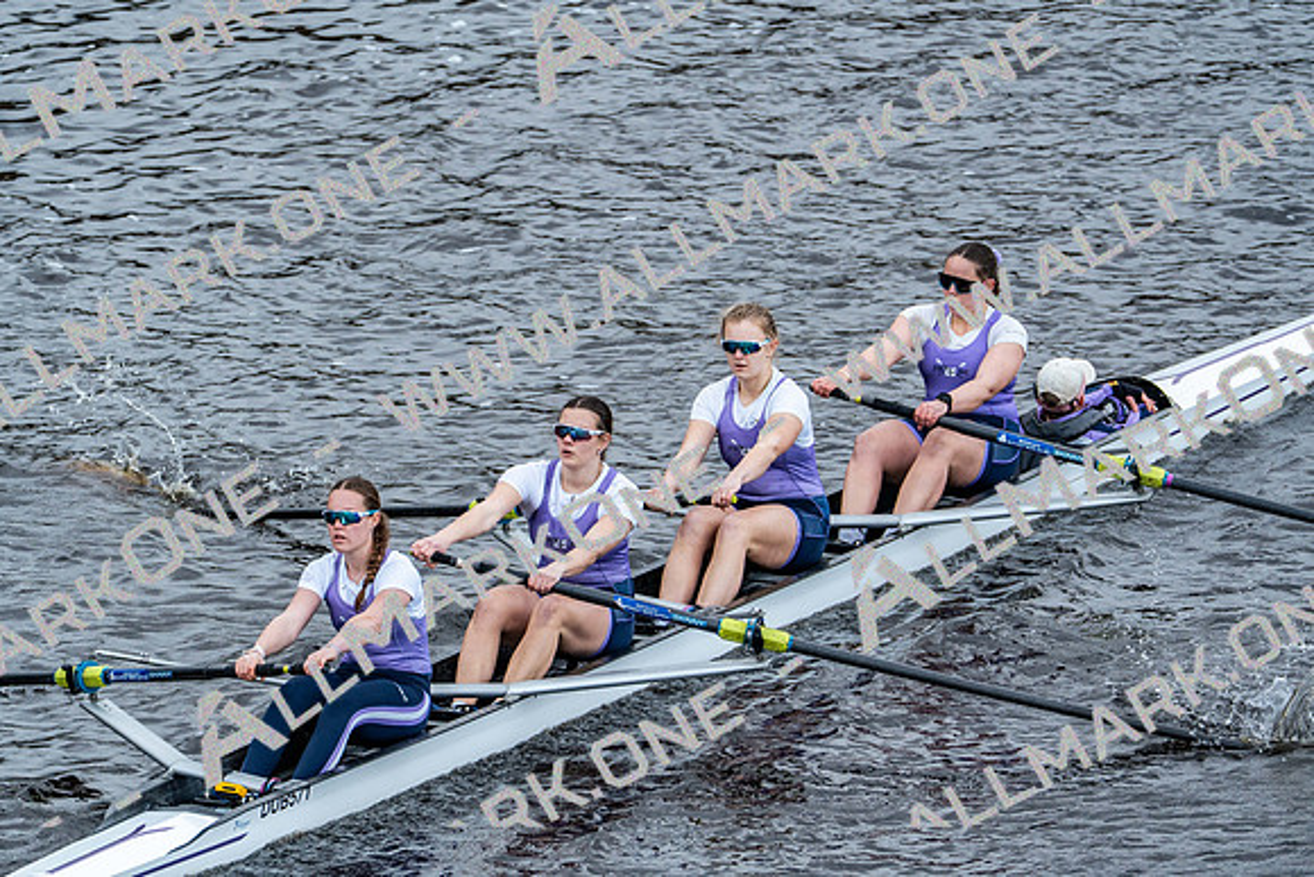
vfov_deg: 3.0
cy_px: 438
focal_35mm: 452
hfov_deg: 4.6
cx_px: 657
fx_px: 16501
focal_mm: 452
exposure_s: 1/1250
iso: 1600
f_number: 6.3
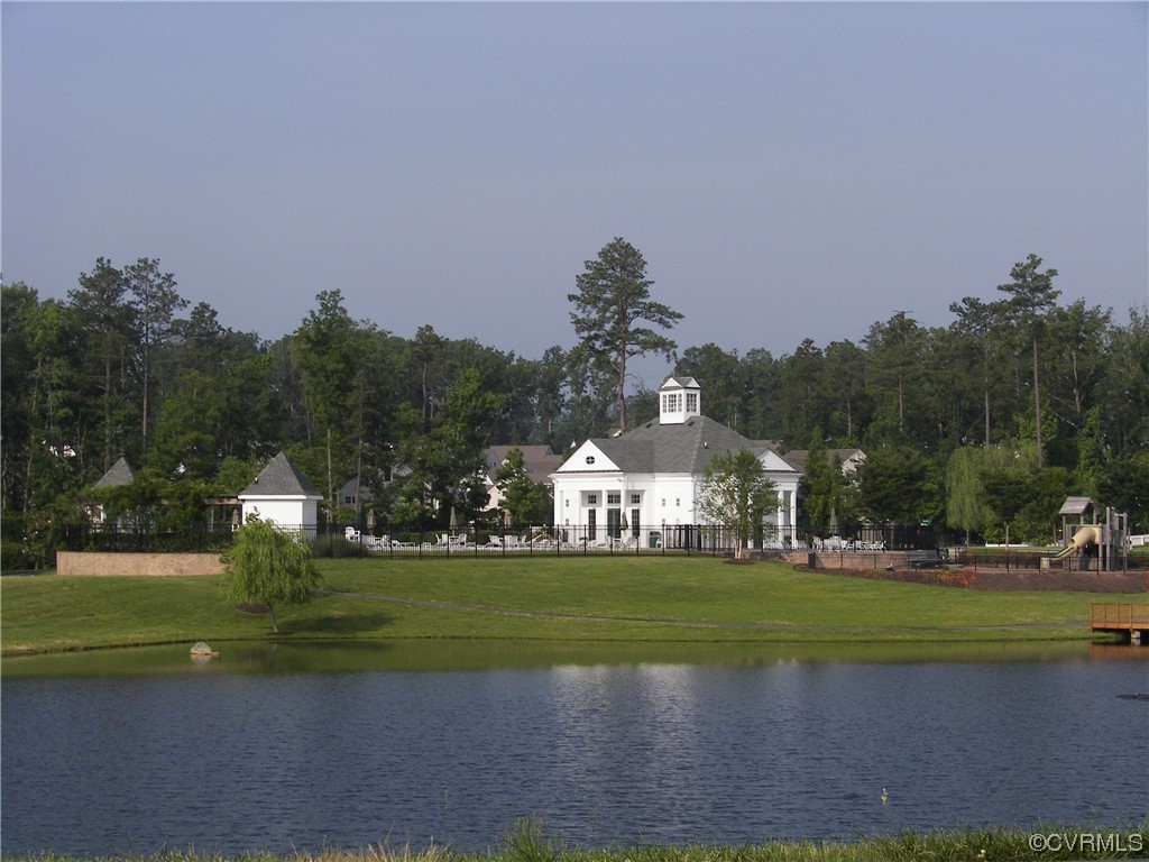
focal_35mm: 88
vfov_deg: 16.8
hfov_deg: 22.3
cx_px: 574
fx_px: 2921
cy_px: 431
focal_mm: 14.5
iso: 64
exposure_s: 1/640
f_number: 4
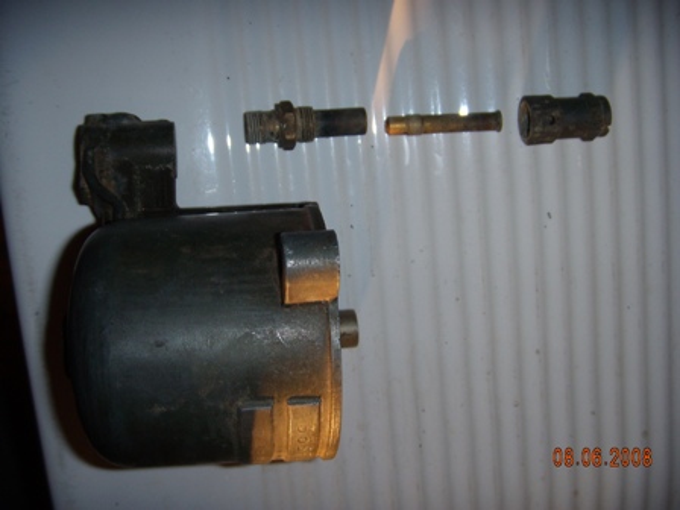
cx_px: 340
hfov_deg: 49.0
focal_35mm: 38
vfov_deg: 37.7
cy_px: 255
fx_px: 746
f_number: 3.5
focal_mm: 6.4
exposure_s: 1/60.2
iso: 64
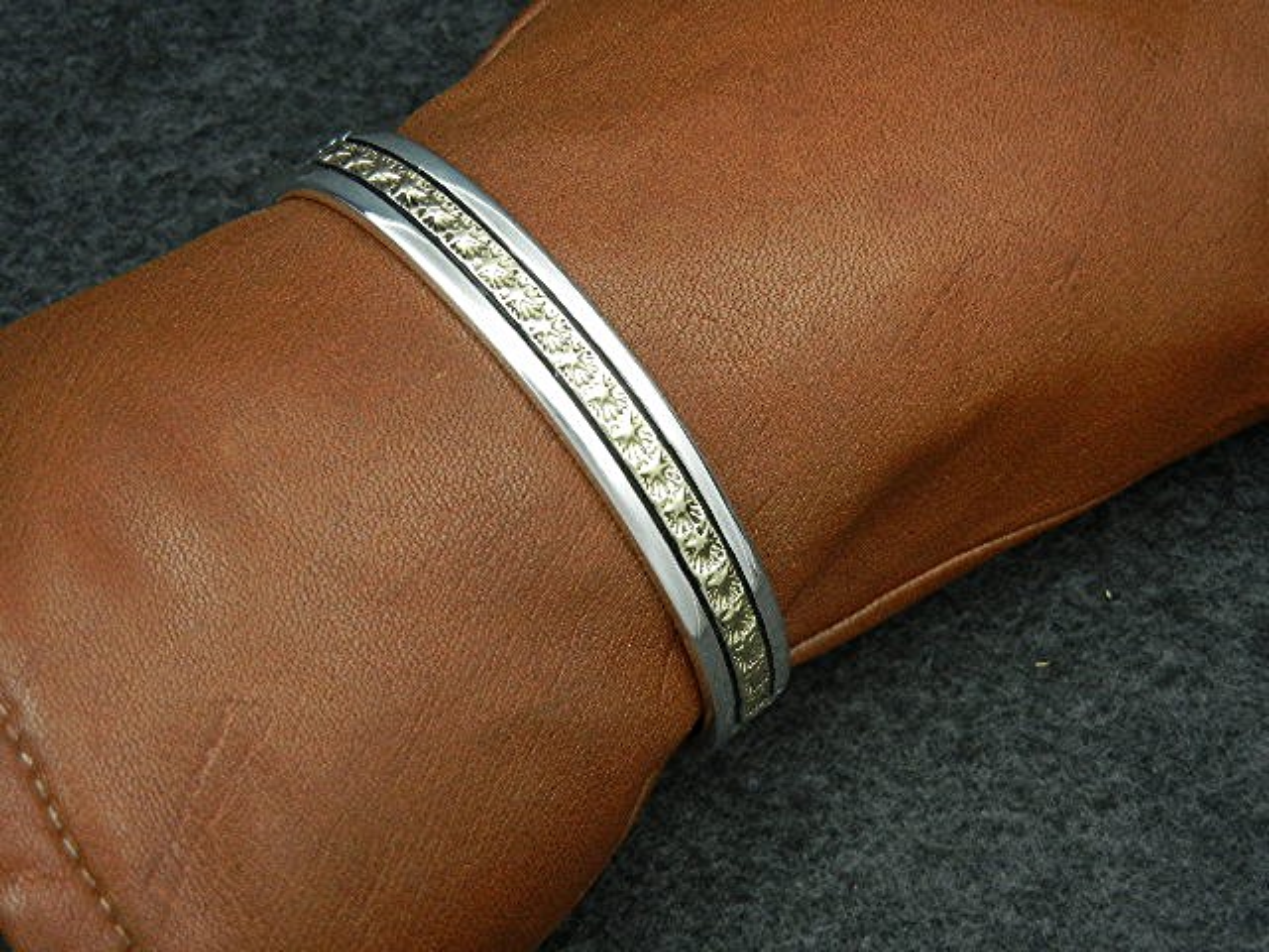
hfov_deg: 25.3
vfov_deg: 19.1
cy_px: 476
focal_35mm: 77
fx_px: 2823
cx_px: 634
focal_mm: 13.9
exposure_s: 1/17.2
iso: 400
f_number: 4.3
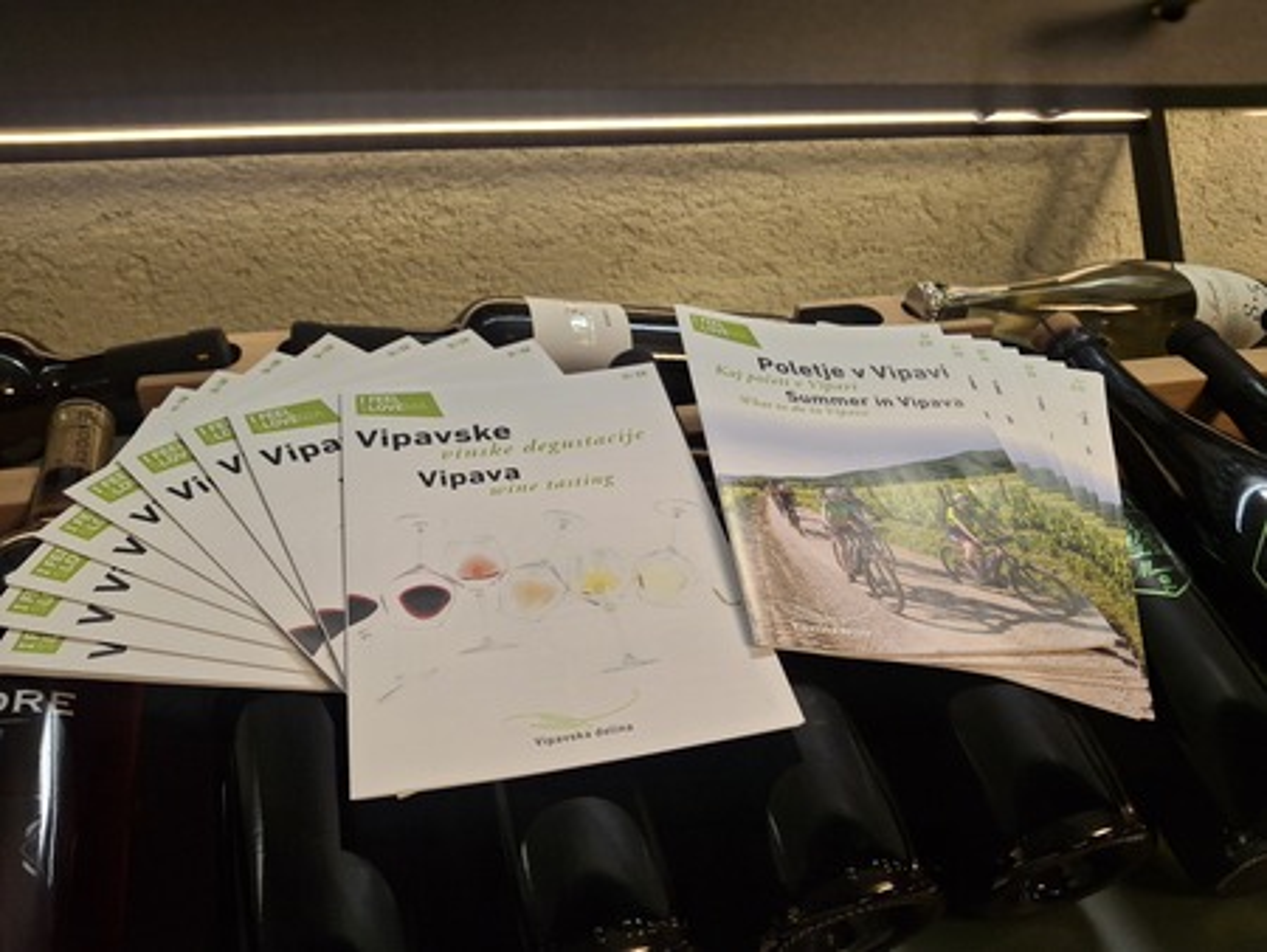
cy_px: 476
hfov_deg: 69.4
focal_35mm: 25
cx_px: 634
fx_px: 916
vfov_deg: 54.9
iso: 125
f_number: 1.8
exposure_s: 1/100
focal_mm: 4.69
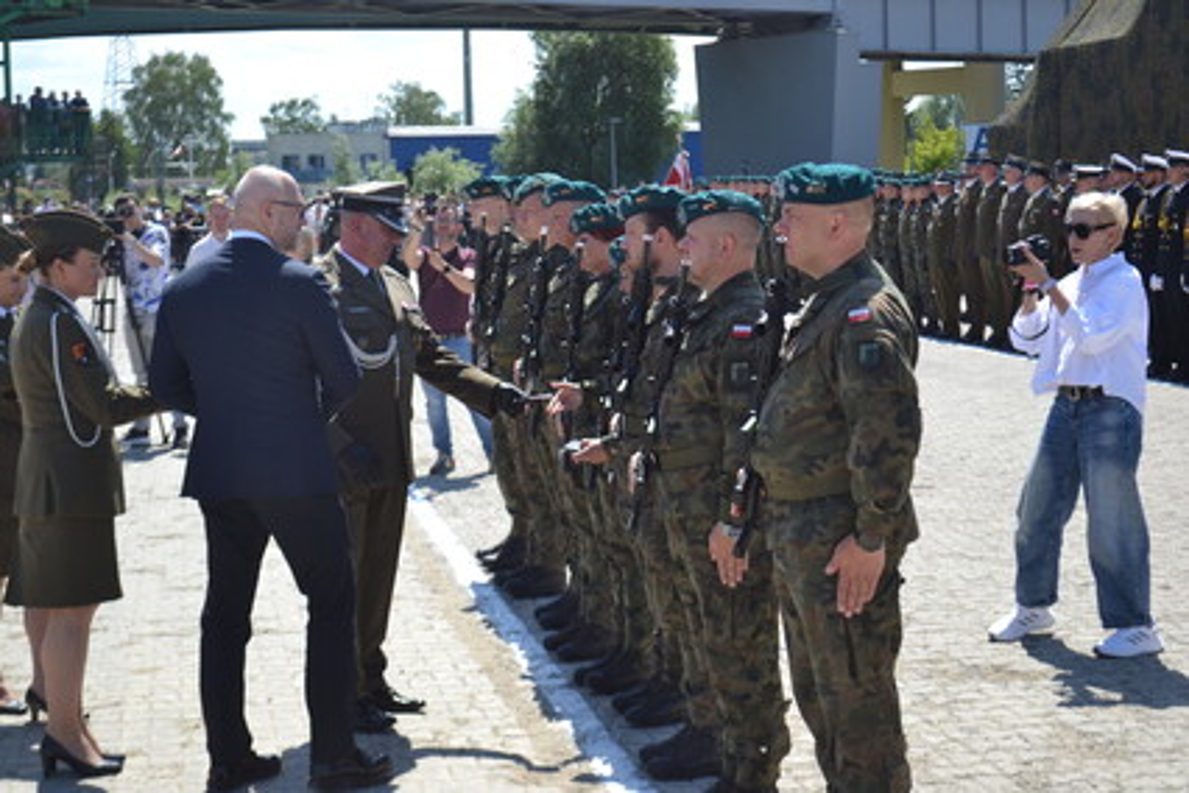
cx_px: 594
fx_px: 2378
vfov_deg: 18.9
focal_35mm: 72
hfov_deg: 28.1
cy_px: 396
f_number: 5.3
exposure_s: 1/1000
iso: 400
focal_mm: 48
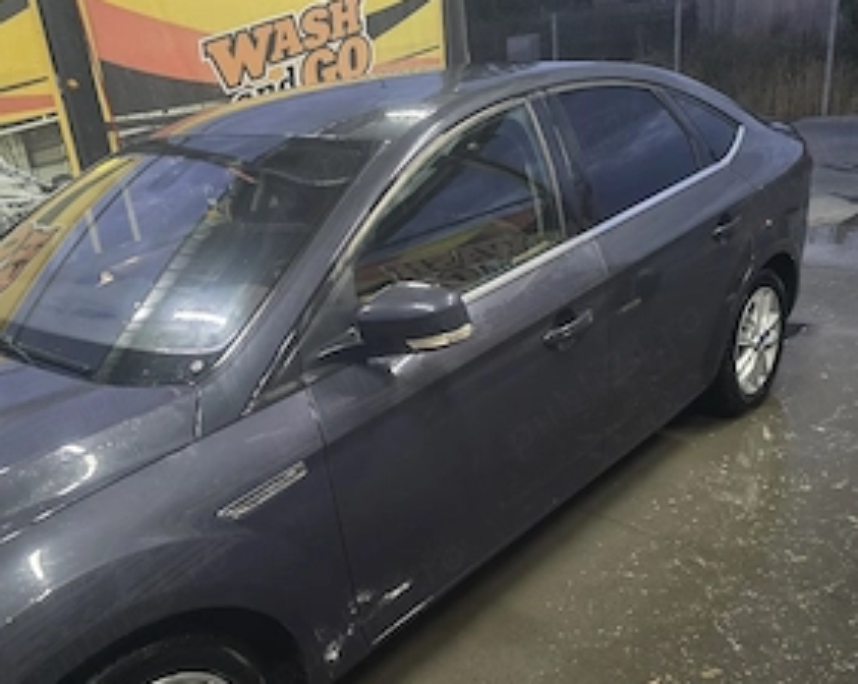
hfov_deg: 55.7
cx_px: 427
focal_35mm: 32
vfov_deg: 45.4
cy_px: 415
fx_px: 811
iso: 1600
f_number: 1.7
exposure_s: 1/50.3
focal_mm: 6.3
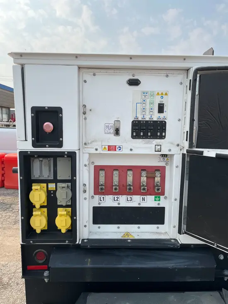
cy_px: 152
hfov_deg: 53.1
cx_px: 114
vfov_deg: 67.3
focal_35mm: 26
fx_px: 228
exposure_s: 1/2632
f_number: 1.6
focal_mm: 5.1
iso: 50
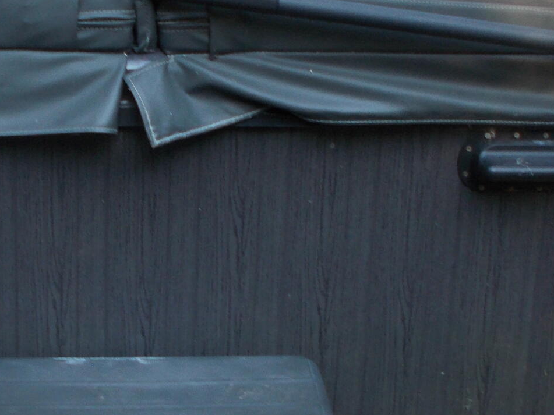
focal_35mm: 82
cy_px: 249
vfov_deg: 18.0
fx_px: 1312
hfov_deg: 23.7
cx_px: 176
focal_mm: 4.6
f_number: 3.2
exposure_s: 1/40
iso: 80
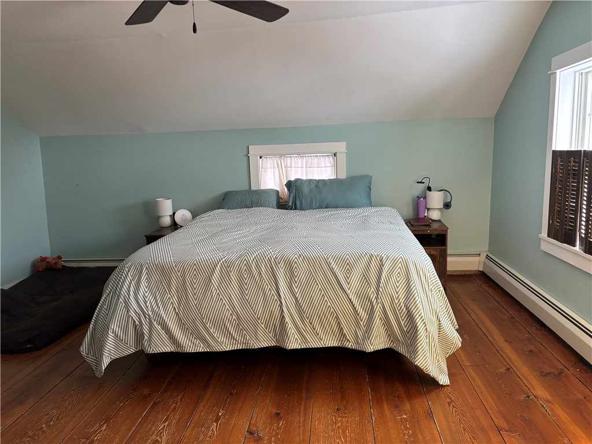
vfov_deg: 53.1
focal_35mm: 26
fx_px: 445
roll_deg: +1.5
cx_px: 296
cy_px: 222
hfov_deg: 67.3
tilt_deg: -8.7
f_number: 1.6
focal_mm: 5.96
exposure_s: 1/60
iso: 160
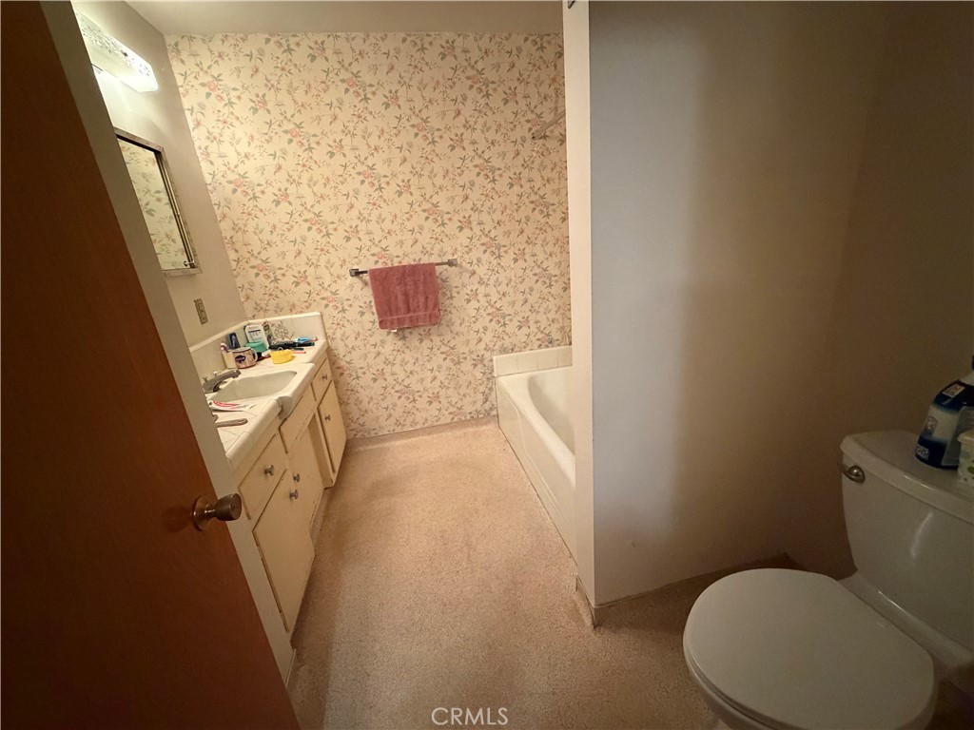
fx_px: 394
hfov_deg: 102.1
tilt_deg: -16.6
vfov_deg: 85.7
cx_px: 487
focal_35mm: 14
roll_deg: +5.4
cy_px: 365
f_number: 2.2
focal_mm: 2.22
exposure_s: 1/40
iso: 1000
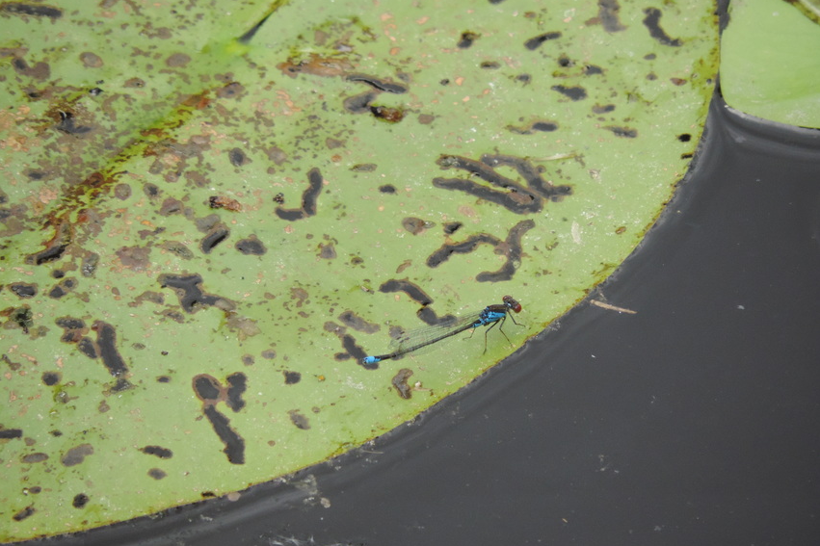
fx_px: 23751
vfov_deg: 1.3
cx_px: 410
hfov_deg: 2.0
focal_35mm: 1043
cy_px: 248
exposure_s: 1/320
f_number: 5.9
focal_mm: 180
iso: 400
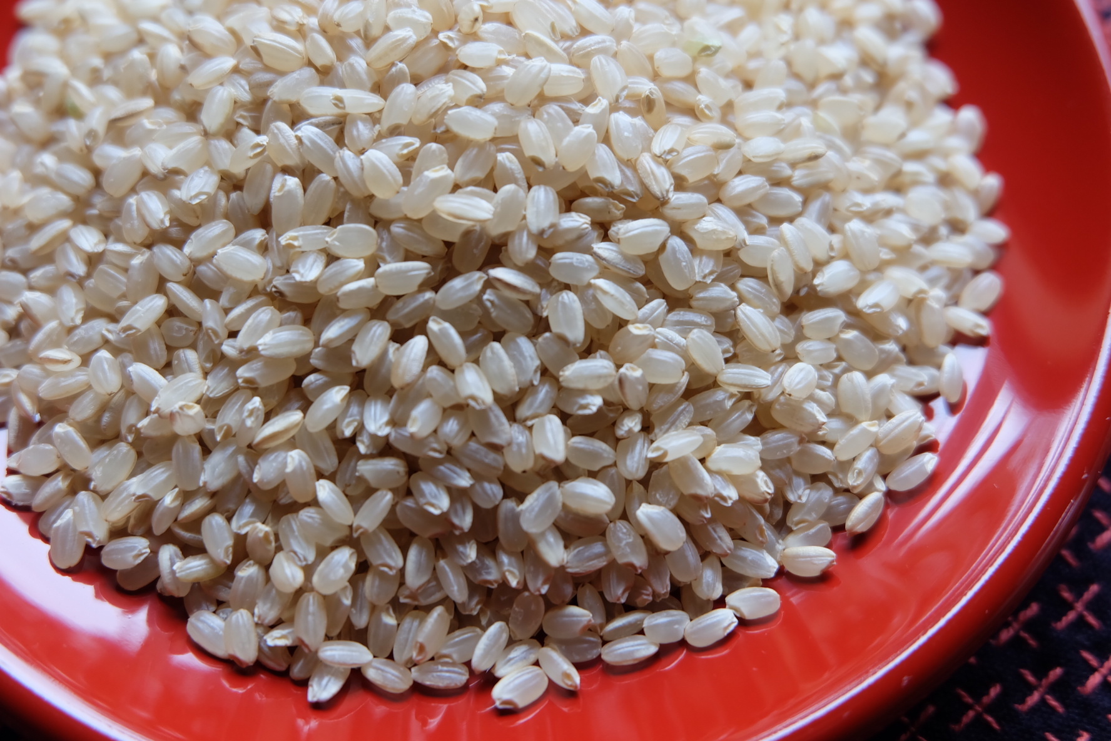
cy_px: 370
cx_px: 556
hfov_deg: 48.5
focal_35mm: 40
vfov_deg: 33.4
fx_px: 1234
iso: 400
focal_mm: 26.9
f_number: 4.5
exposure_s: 1/50
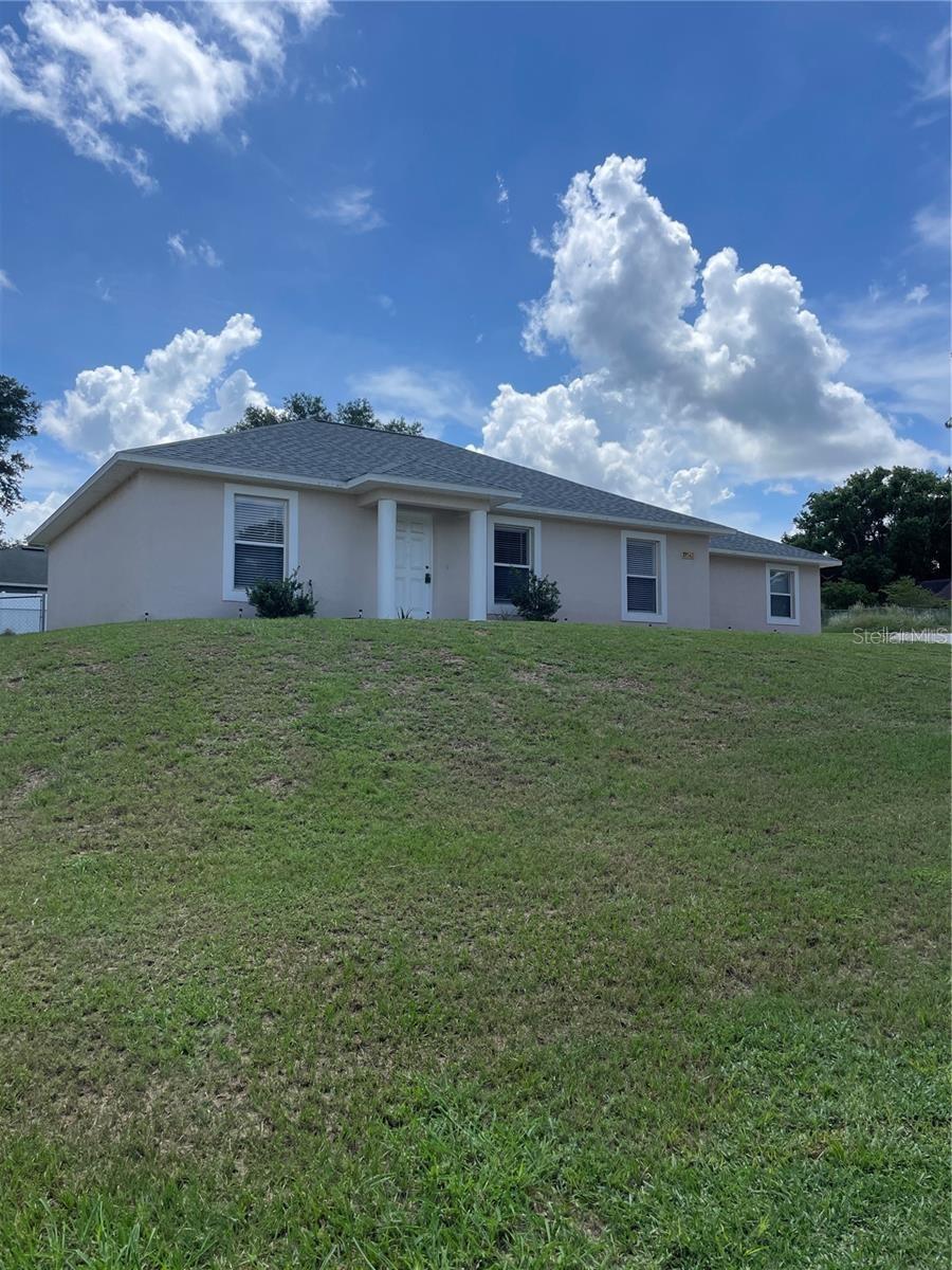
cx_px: 476
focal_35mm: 26
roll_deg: +0.7
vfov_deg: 67.3
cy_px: 635
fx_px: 953
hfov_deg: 53.1
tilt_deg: +4.2
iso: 32
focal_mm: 4.2
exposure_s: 1/4292
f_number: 1.6
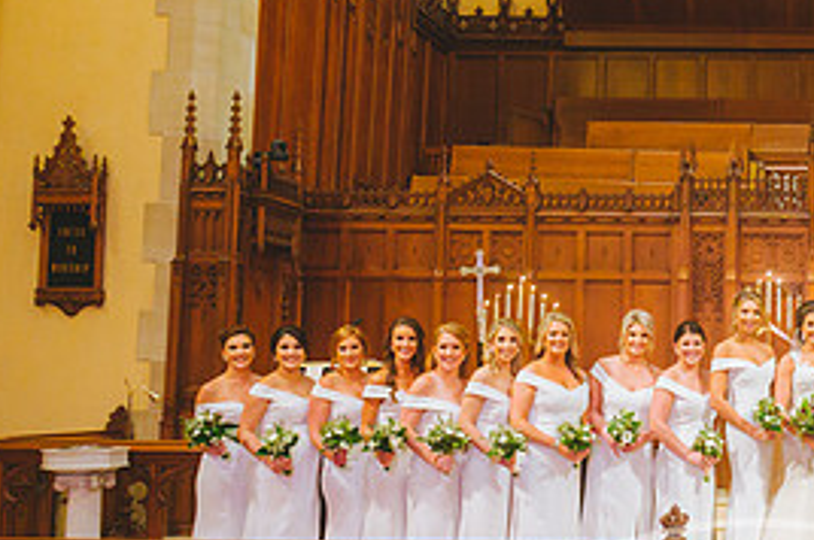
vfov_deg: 25.9
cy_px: 297
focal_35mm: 52
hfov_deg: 34.0
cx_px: 860
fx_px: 1174
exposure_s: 1/100
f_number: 4
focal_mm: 24
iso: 2500
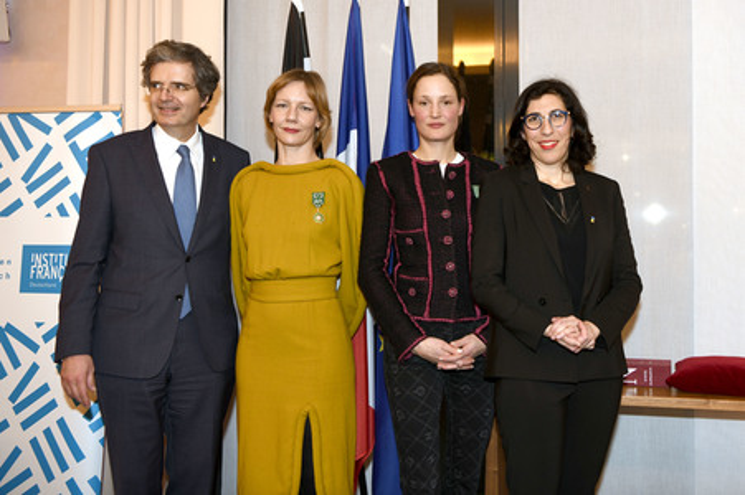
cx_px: 372
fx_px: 724
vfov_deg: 37.8
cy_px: 248
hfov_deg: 54.5
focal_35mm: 35
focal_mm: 35
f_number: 3.5
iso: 1250
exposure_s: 1/100
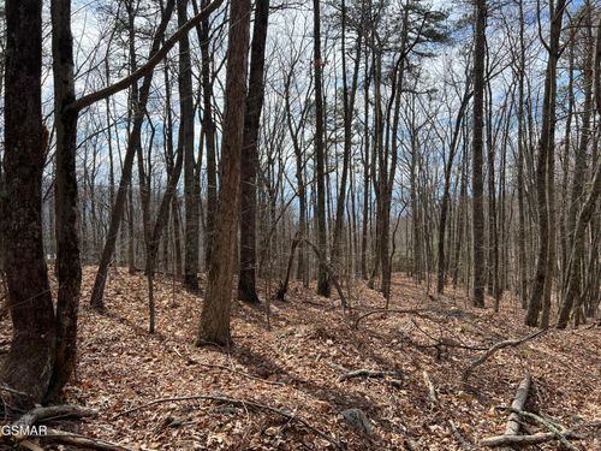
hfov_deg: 67.3
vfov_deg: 53.1
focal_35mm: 26
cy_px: 226
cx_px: 300
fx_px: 451
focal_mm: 5.7
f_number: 1.5
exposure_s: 1/1779
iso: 50
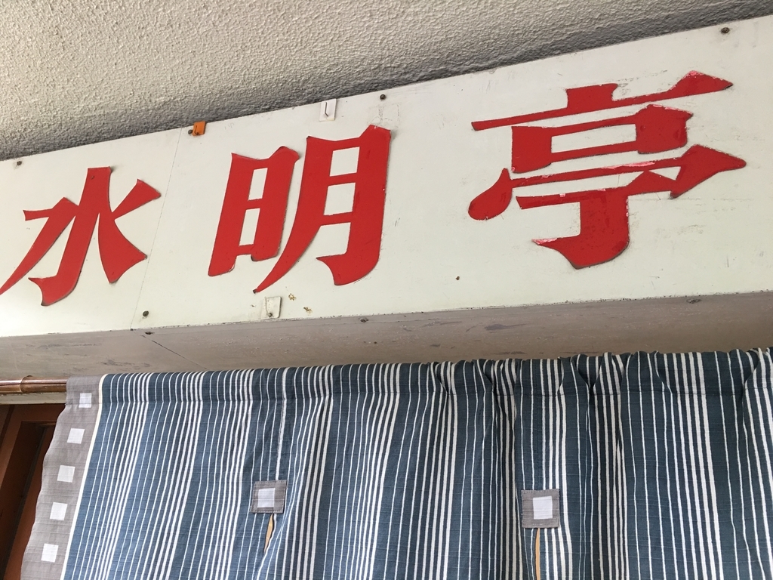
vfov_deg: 48.2
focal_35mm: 29
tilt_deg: +25.0
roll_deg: -5.6
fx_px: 648
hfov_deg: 61.7
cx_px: 386
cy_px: 290
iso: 40
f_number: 2.2
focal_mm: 4.15
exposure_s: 1/15
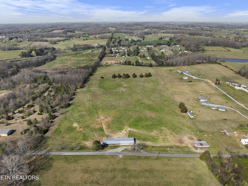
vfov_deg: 56.8
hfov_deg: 71.6
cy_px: 93
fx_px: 172
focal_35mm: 24
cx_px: 124
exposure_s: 1/120
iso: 100
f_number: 2.8
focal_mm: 12.29
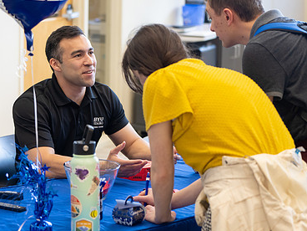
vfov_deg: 11.9
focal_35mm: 124
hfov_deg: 15.9
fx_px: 1100
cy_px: 80
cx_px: 118
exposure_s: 1/200
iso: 800
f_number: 2.8
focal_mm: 70
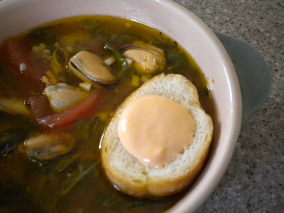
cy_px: 106
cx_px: 142
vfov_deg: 40.7
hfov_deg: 52.6
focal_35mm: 35
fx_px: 287
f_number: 3.1
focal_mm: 6.3
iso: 400
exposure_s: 1/21.8
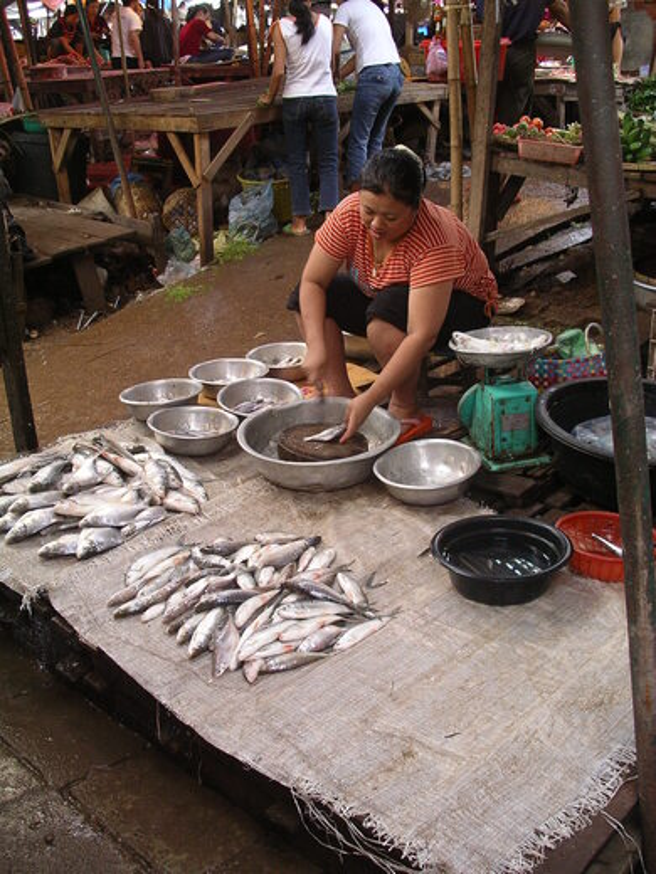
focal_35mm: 37
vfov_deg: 50.1
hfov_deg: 38.7
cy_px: 437
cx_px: 328
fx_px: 935
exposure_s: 1/27
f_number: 2.8
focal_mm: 7.8
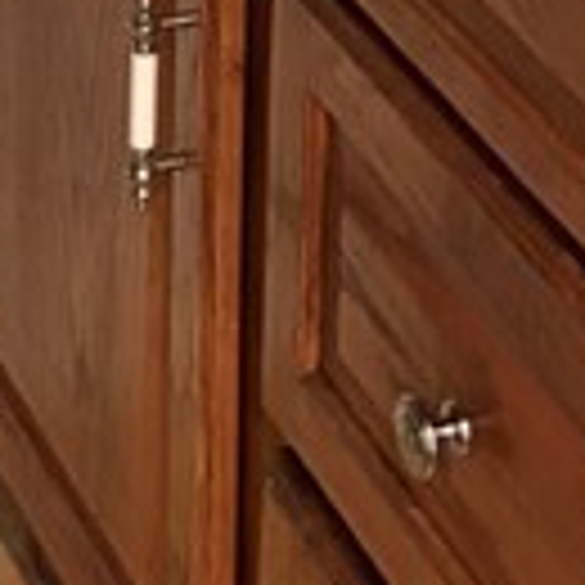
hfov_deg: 9.5
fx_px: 3461
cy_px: -1436
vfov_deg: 7.7
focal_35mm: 181
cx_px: -140
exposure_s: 1/40
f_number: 1.6
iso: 500
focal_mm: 5.96
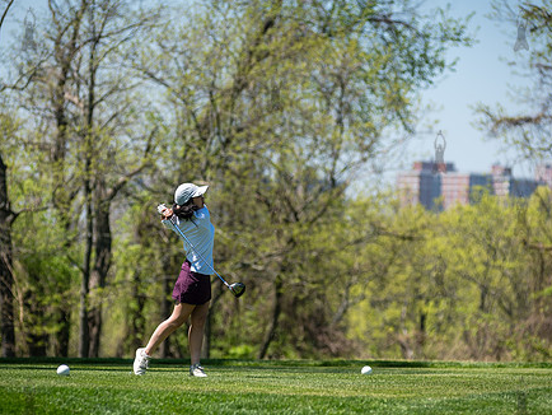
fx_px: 3574
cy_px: 213
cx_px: 269
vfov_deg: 6.6
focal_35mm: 224
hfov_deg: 8.8
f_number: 3.5
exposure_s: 1/1250
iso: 100
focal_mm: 170
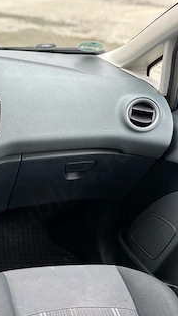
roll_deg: -3.9
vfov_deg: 38.3
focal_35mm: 54
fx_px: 453
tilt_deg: -30.9
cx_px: -50
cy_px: 197
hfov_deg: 20.4
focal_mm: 5.96
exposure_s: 1/121
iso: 40
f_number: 1.6
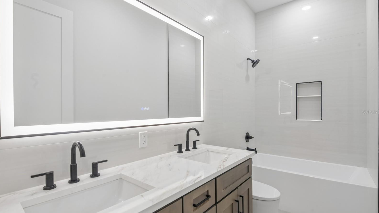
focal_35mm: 17
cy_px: 112
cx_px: 191
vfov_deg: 63.9
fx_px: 171
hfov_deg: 95.9
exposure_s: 1/40
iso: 400
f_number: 8
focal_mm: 16
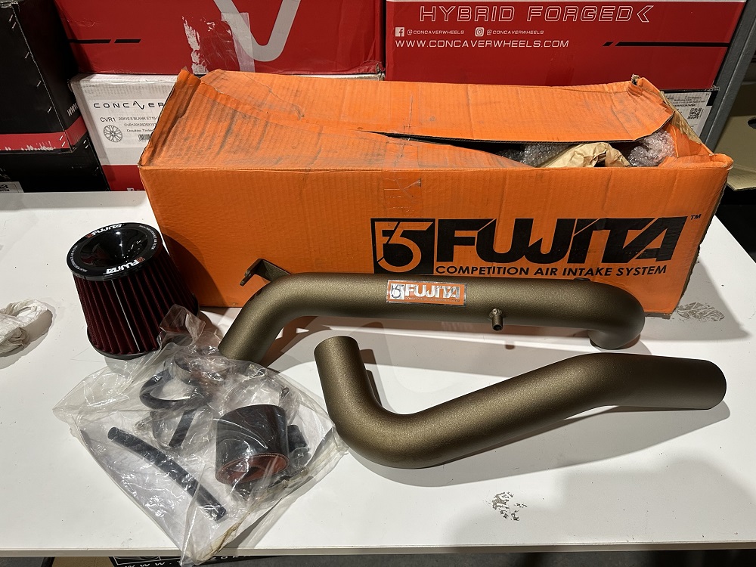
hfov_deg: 71.6
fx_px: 524
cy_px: 284
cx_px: 378
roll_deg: +1.1
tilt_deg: -41.1
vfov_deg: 56.8
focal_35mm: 24
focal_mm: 6.86
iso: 200
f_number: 1.78
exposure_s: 1/100
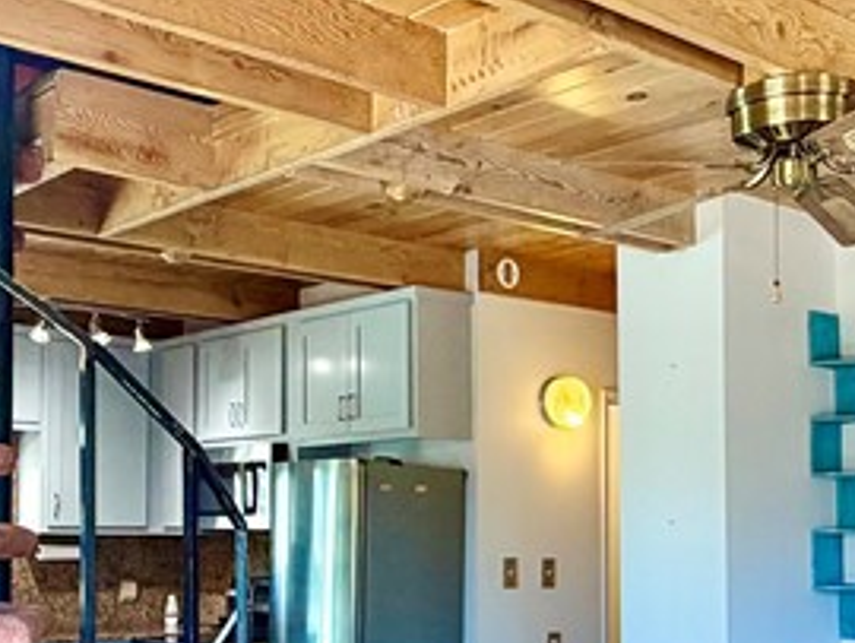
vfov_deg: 27.2
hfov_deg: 36.1
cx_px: 431
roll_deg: -0.4
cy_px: 488
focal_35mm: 53
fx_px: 1310
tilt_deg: +1.7
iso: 160
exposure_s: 1/120
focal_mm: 2.22
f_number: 2.2
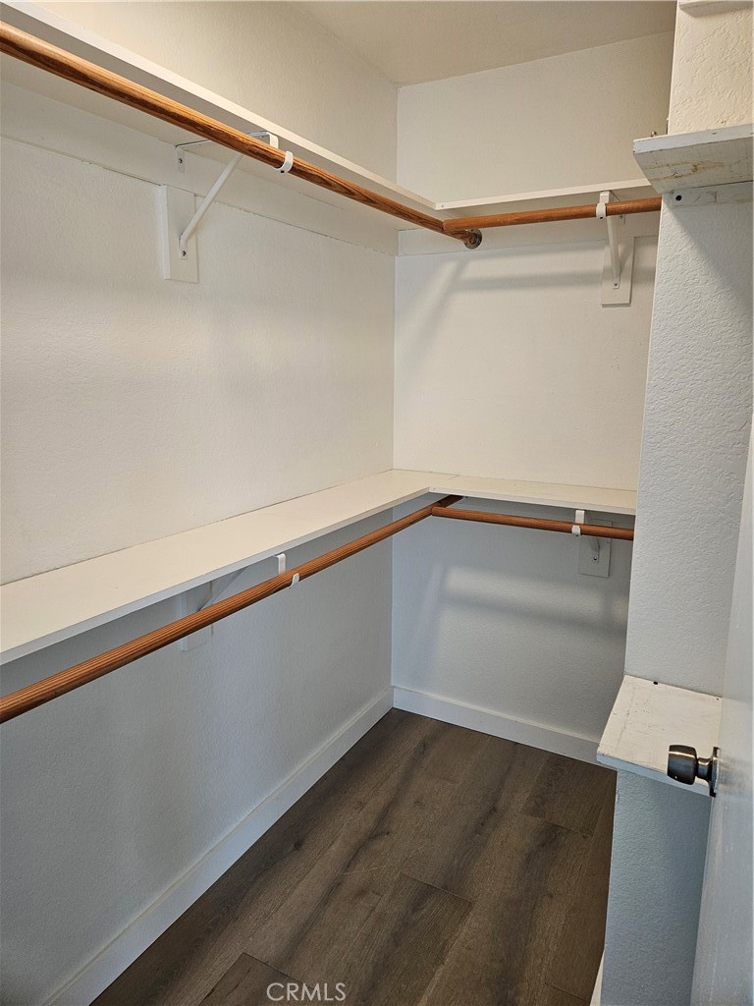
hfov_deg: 58.9
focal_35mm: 23
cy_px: 503
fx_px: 668
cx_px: 377
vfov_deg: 73.9
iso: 125
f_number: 1.8
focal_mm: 5.4
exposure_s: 1/120
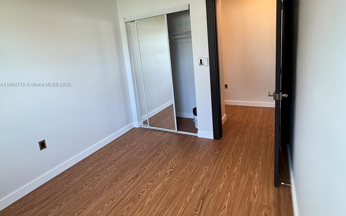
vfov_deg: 59.1
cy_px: 84
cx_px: 174
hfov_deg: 85.1
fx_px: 189
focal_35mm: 20
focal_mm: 2.22
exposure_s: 1/100
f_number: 2.2
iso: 160
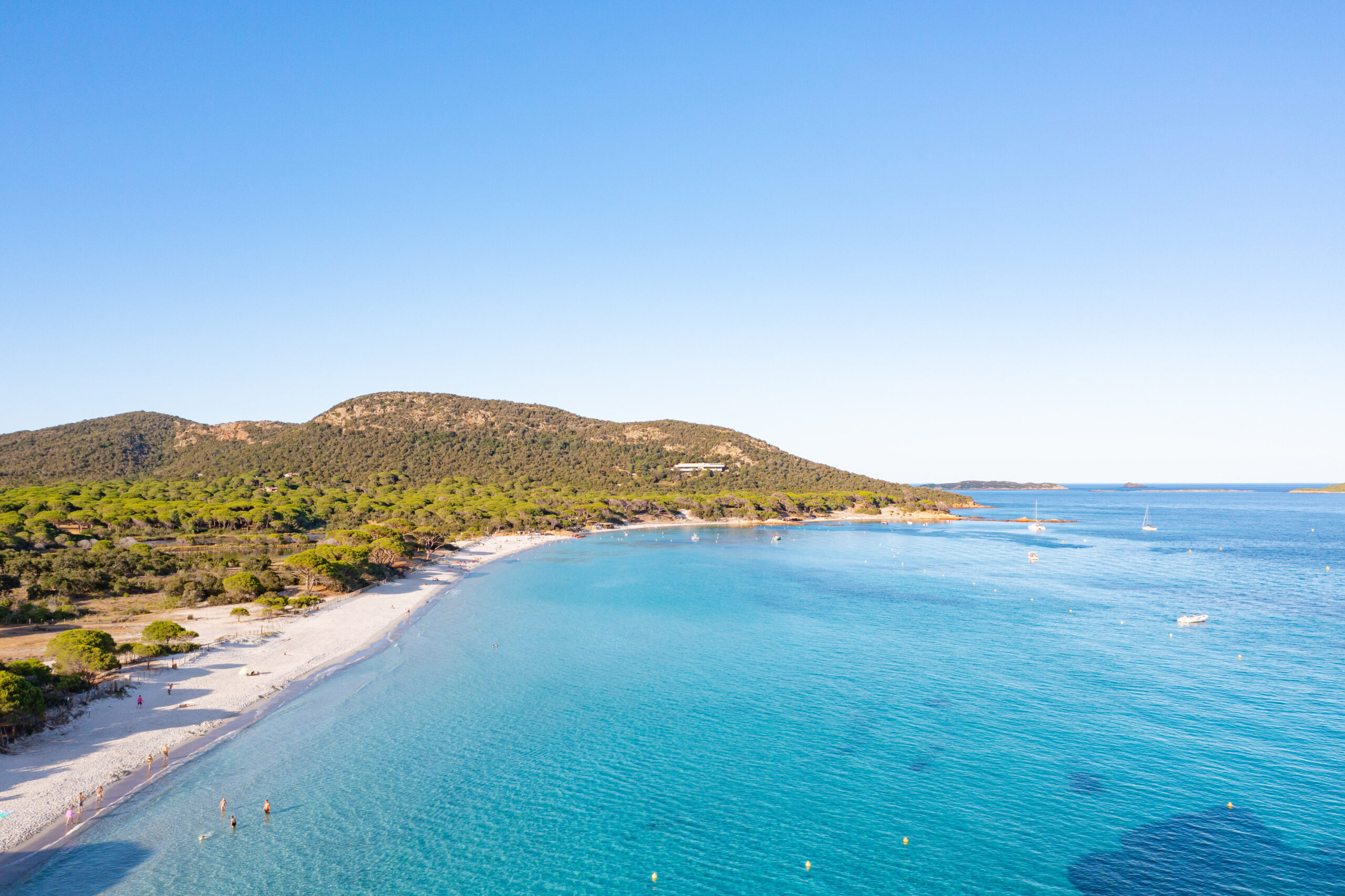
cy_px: 448
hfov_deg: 65.5
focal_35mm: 28
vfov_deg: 46.4
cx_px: 672
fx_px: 1046
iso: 100
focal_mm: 10.26
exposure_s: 1/400
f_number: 5.6
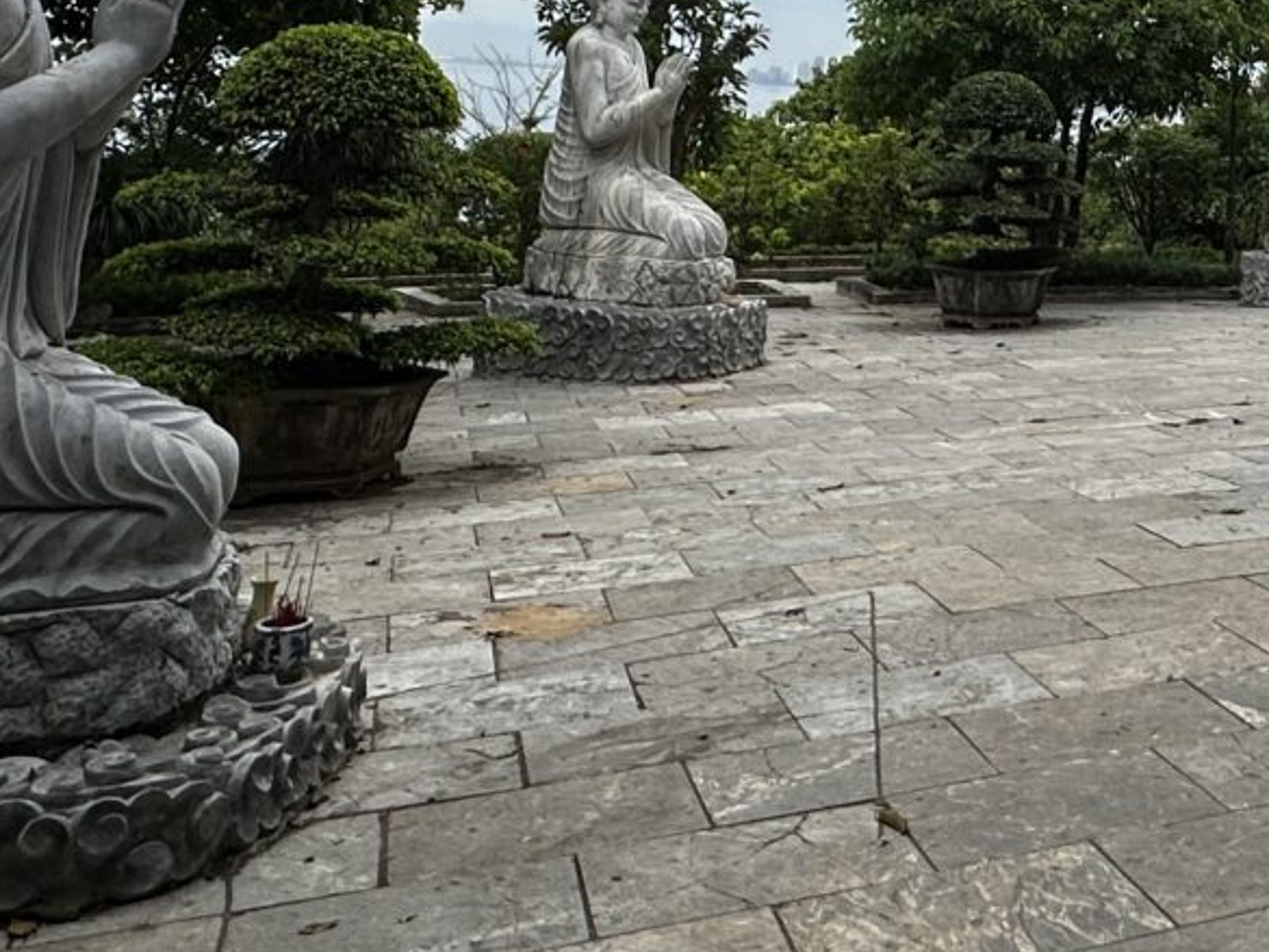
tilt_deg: +8.4
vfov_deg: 26.6
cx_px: 1156
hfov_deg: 36.4
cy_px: -169
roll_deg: -3.1
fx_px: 1797
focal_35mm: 49
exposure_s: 1/3731
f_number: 2.2
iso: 50
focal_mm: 2.22
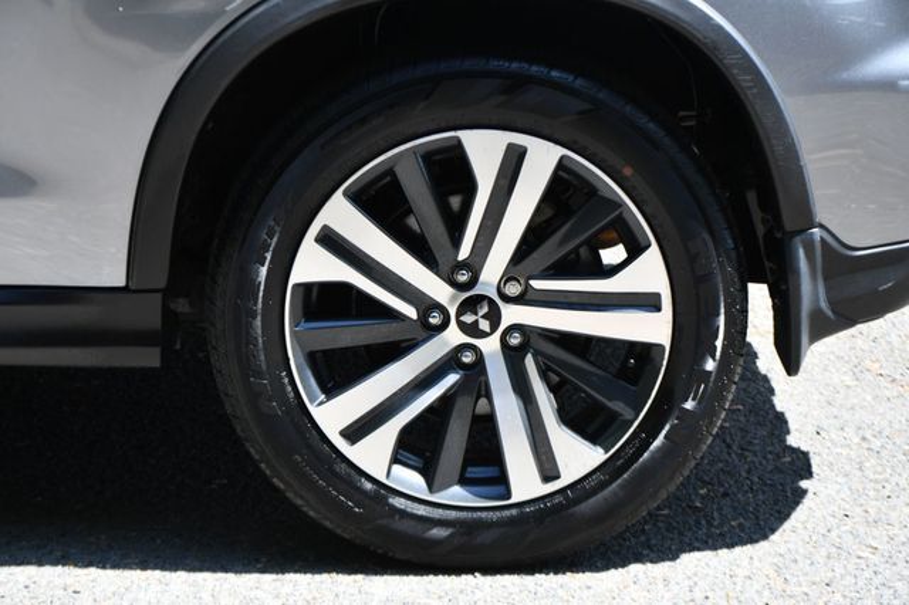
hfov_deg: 17.1
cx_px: 454
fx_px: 3028
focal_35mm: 120
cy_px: 302
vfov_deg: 11.4
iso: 180
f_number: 8
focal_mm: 80
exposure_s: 1/250
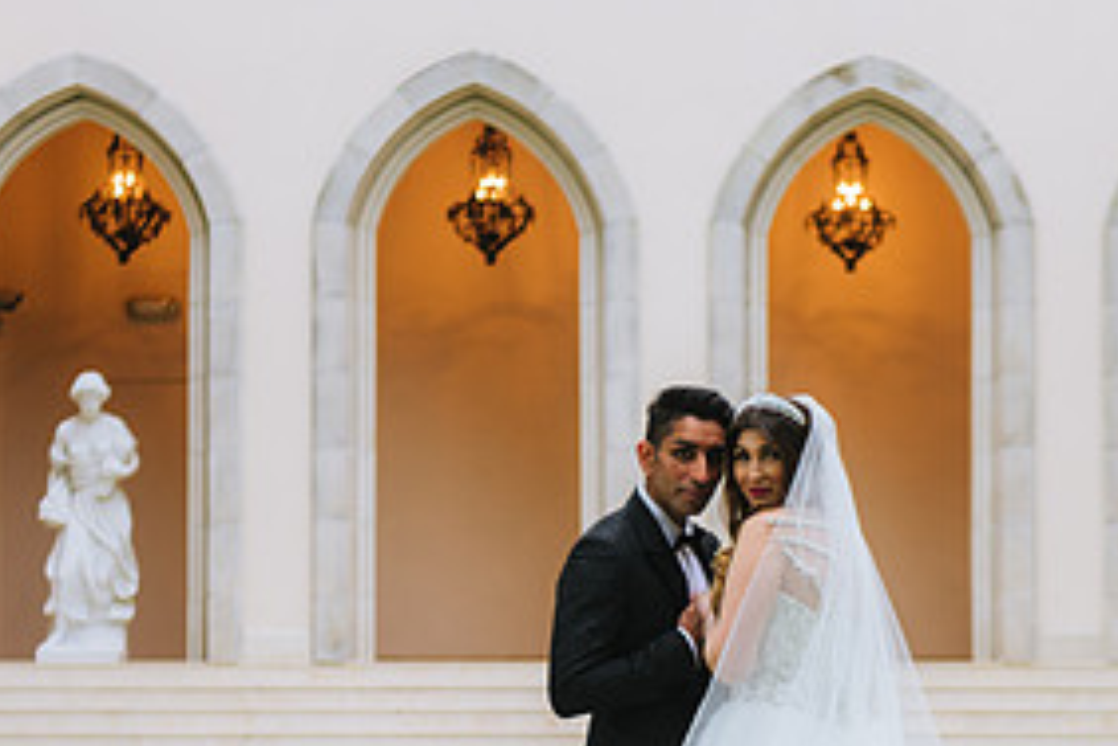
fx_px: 3198
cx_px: 722
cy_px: 752
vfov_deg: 13.1
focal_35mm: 103
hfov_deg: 19.8
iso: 320
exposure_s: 1/125
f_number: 2.8
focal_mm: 50
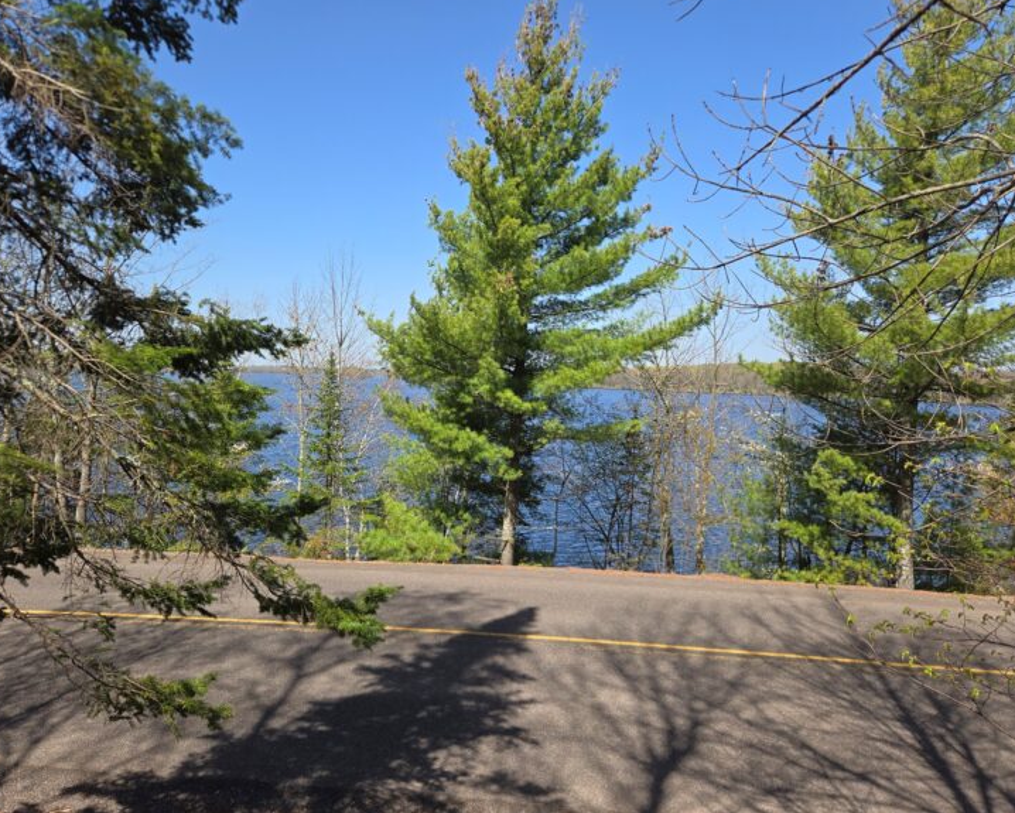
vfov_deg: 56.8
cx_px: 457
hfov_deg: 67.9
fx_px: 751
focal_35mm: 25
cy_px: 402
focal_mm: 5.4
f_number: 1.8
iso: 25
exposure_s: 1/1212
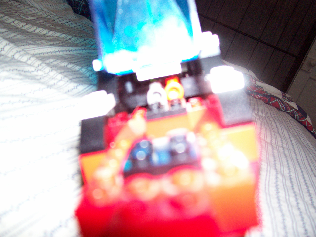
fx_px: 310
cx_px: 158
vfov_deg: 41.8
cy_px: 118
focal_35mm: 34
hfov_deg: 54.0
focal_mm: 5.6
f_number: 2.7
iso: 140
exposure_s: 1/112
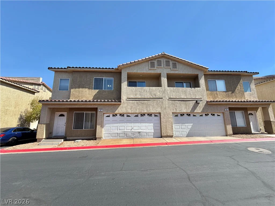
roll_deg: +0.7
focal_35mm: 14
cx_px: 138
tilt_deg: +10.4
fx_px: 111
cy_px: 103
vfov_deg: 85.7
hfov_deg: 102.1
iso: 25
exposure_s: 1/770
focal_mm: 2.22
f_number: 2.2
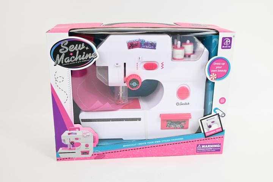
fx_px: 279
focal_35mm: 37
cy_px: 91
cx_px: 136
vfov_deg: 36.2
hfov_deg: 52.2
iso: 400
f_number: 4.2
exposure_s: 1/125
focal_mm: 24.5
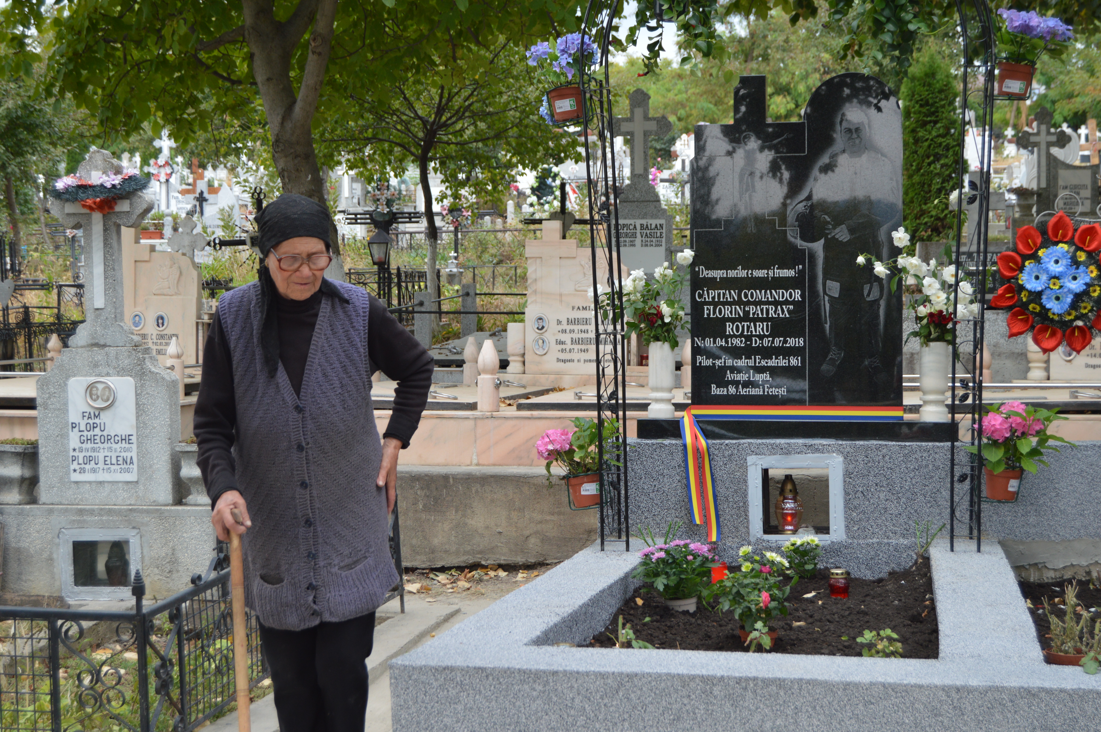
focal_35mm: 57
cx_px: 550
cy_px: 366
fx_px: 1742
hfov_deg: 35.1
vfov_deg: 23.7
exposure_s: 1/125
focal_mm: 38
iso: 320
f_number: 5.6
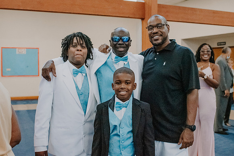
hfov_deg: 44.0
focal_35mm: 45
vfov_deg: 30.2
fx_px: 290
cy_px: 75
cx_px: 115
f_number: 3.2
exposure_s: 1/1250
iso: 12800
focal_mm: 35
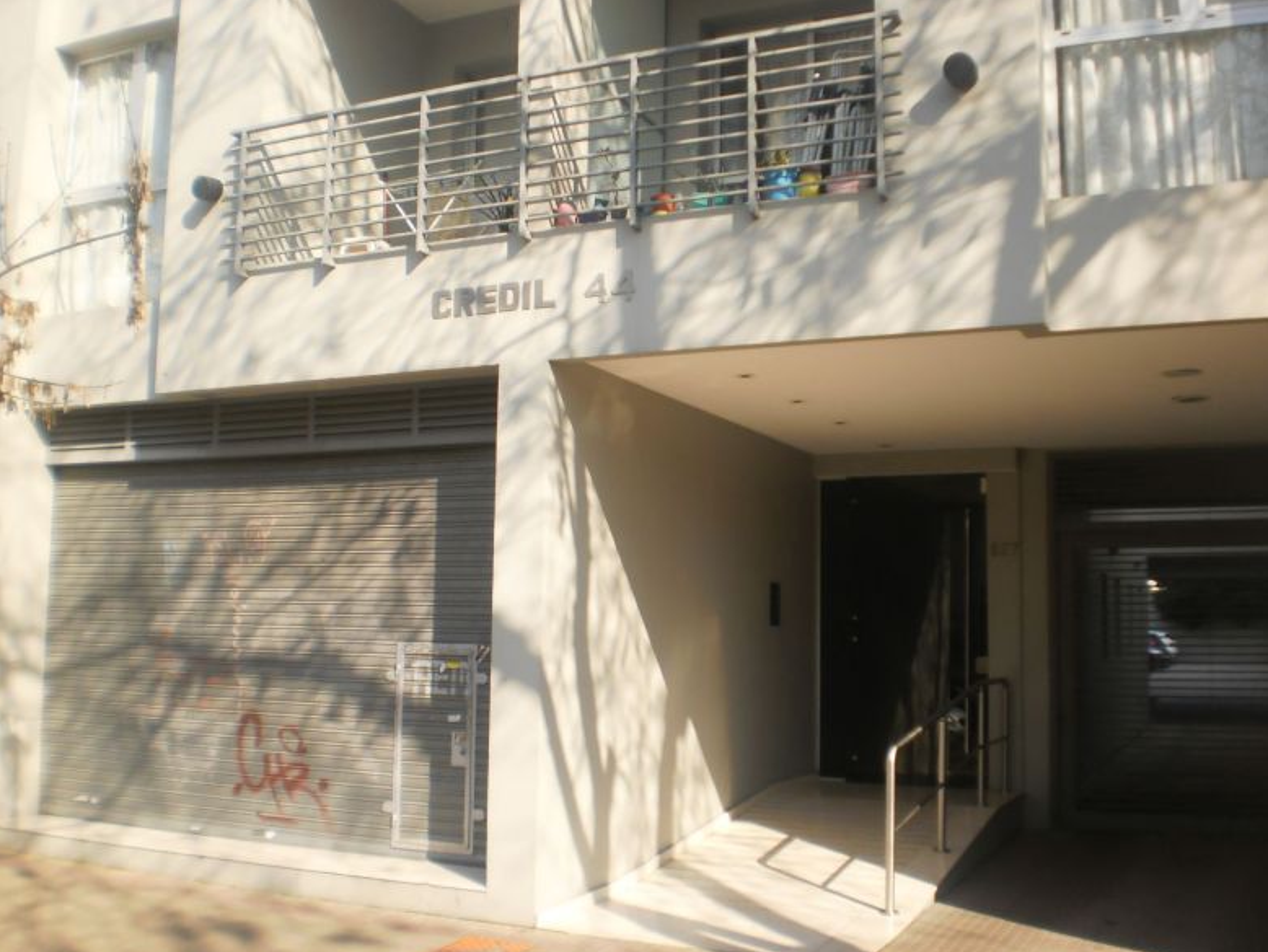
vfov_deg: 38.7
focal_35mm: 37
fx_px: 1356
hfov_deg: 50.1
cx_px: 650
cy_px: 483
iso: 200
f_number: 3.1
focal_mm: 6.3
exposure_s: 1/1000
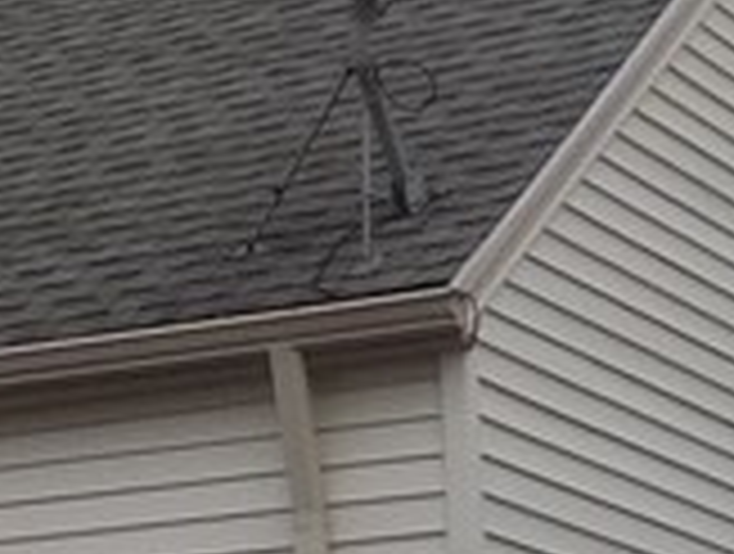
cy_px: 495
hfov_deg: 10.3
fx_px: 3995
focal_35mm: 188
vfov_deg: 7.9
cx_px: -185
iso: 125
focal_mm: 4.1
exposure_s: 1/100
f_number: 3.3
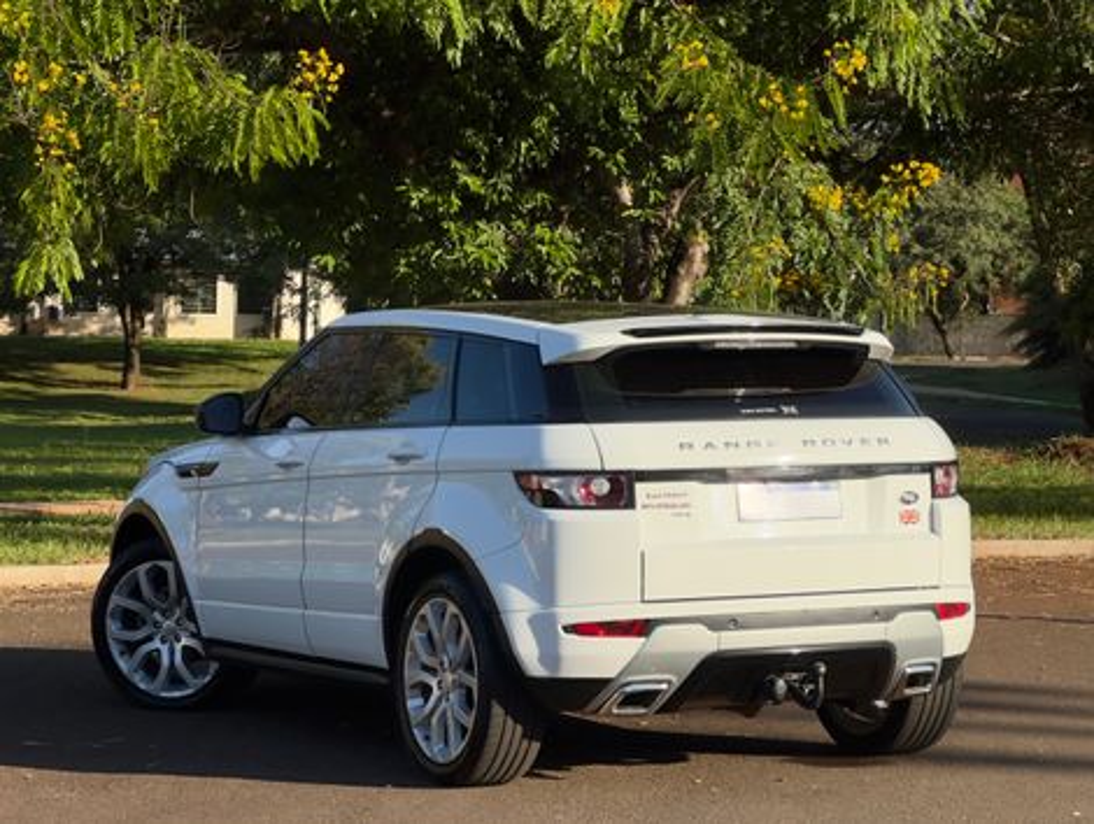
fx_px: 2437
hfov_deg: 25.3
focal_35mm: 77
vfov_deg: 19.2
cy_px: 412
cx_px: 547
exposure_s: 1/874
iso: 25
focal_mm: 9
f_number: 2.8
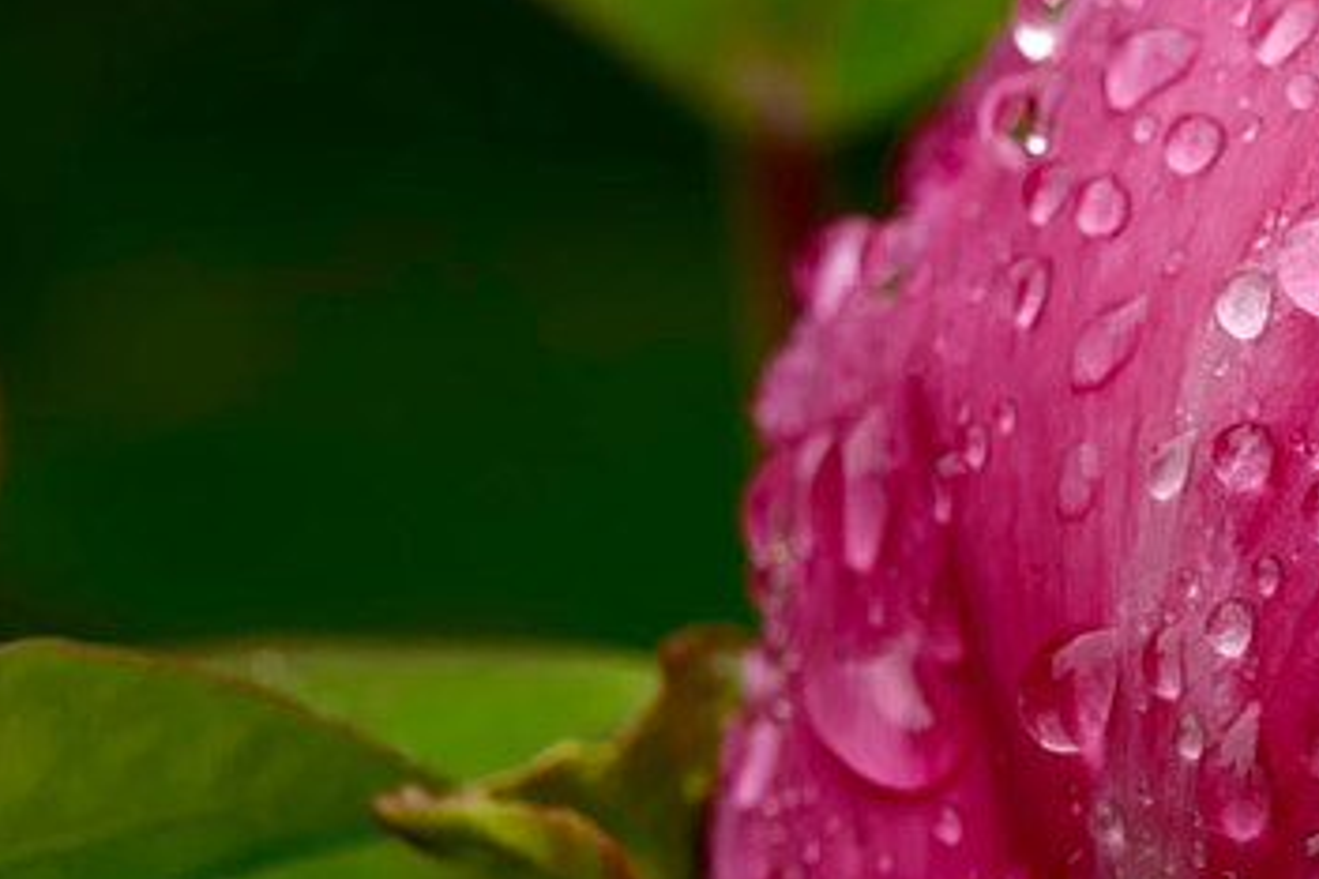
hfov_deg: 2.5
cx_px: 2401
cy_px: 464
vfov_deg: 1.7
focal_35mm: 824
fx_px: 30188
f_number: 5.6
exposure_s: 1/40
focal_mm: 181
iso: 50
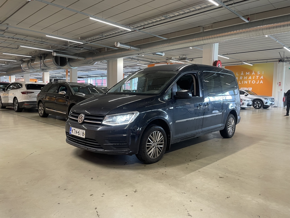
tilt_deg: -3.5
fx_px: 218
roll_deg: -0.8
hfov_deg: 67.3
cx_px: 145
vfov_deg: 53.1
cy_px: 109
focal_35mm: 26
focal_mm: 4.2
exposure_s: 1/62
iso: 100
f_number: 1.6
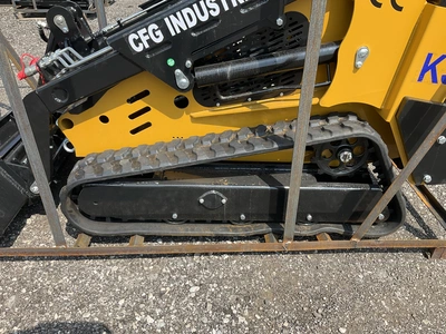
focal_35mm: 29
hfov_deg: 61.7
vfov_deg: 48.2
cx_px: 223
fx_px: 374
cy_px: 167
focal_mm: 3
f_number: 1.8
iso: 25
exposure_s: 1/929
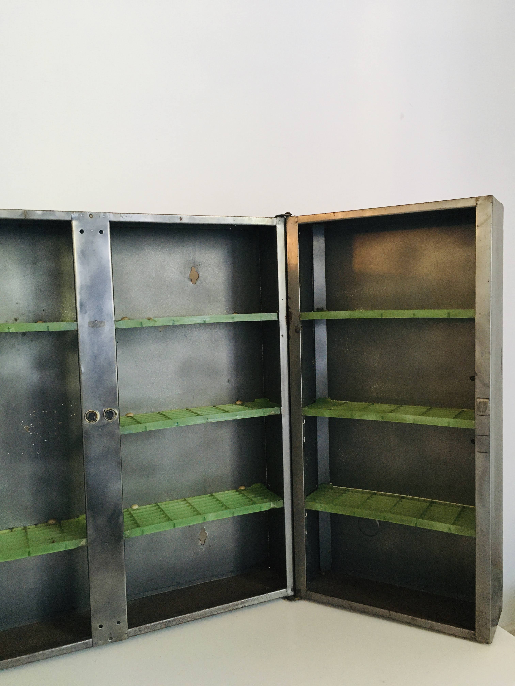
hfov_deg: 48.2
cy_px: 343
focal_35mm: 29
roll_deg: +1.9
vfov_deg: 61.7
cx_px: 258
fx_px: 575
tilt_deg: -6.2
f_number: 2.2
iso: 200
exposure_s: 1/33
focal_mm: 4.15
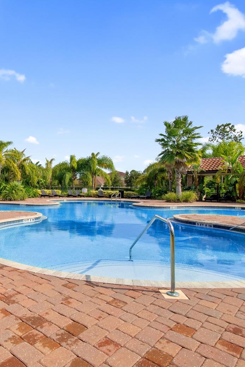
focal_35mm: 23
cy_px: 184
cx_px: 57
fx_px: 235
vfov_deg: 76.1
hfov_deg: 52.3
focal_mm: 10
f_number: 8
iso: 400
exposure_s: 1/1000
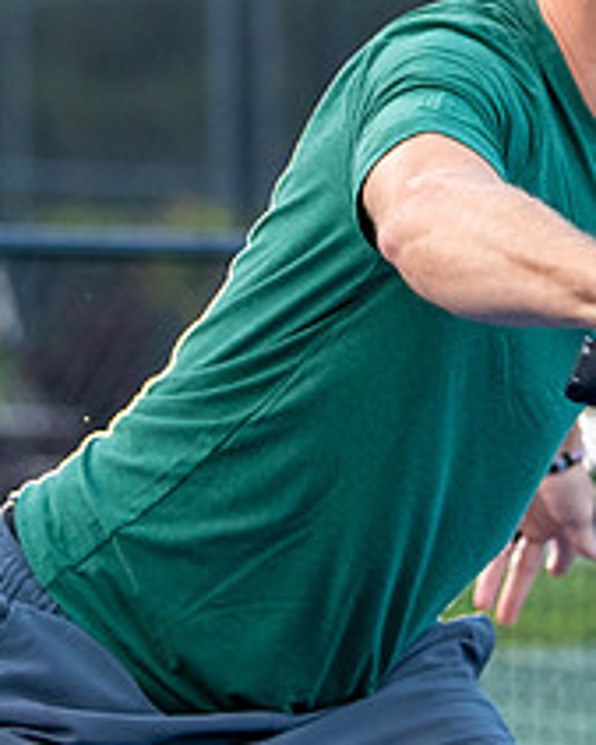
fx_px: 6874
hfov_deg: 5.0
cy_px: -20
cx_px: 346
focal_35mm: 312
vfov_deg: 6.2
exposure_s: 1/1000
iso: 1250
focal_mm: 82
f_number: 2.8
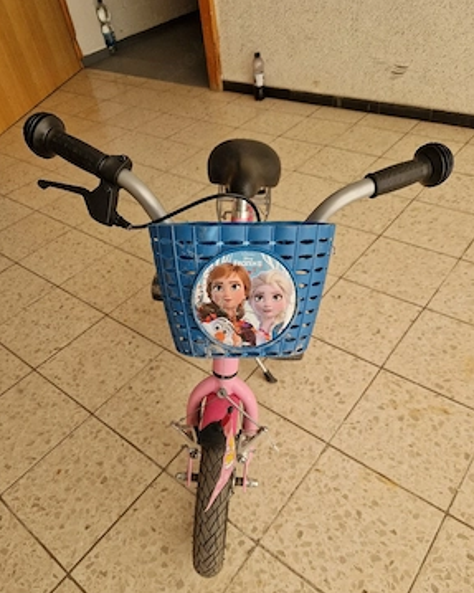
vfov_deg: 68.0
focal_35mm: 25
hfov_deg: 56.8
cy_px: 324
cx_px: 239
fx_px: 439
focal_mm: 5.4
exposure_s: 1/182
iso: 50
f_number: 1.8
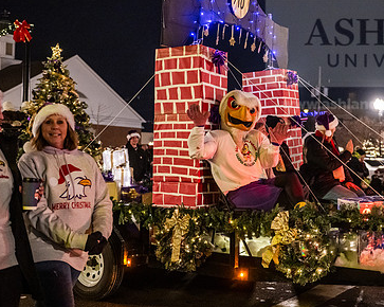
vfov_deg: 29.6
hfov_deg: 36.5
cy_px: 127
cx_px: 234
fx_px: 579
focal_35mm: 51
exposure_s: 1/200
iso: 5000
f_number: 2.8
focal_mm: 34
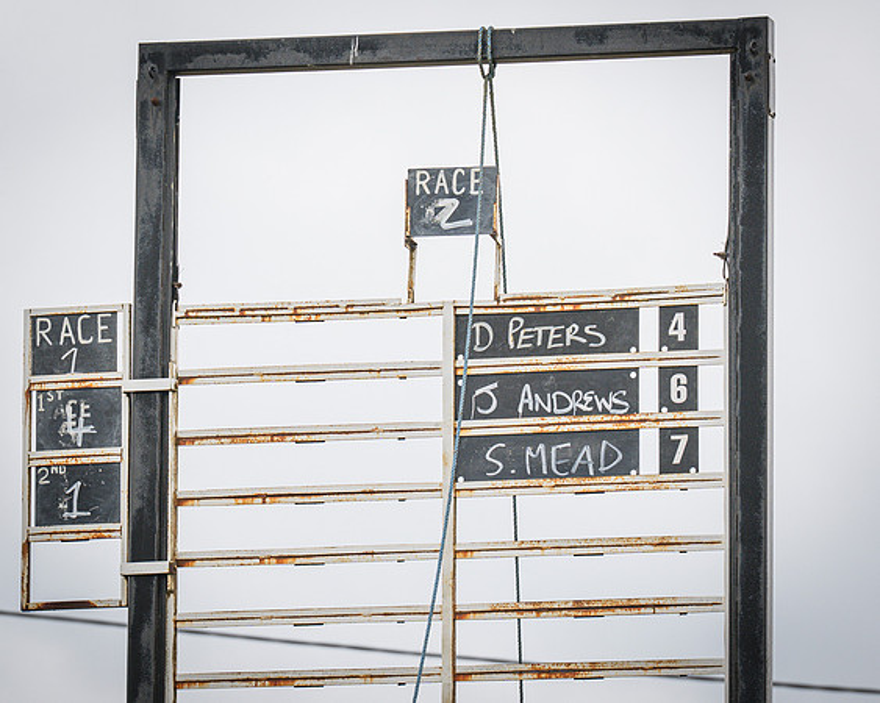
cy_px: 352
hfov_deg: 6.2
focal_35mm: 312
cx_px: 440
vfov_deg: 5.0
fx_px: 8126
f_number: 5
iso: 400
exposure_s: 1/1000
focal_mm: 185
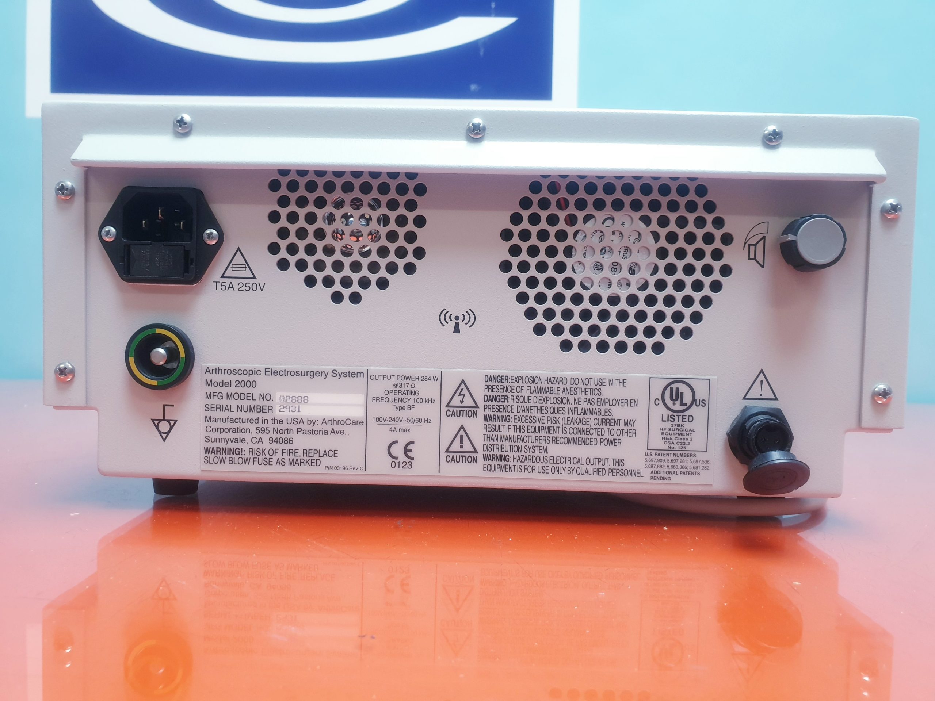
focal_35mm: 26
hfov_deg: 67.3
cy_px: 350
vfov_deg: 53.1
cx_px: 468
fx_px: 702
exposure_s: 1/50
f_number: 2.4
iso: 200
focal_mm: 4.3
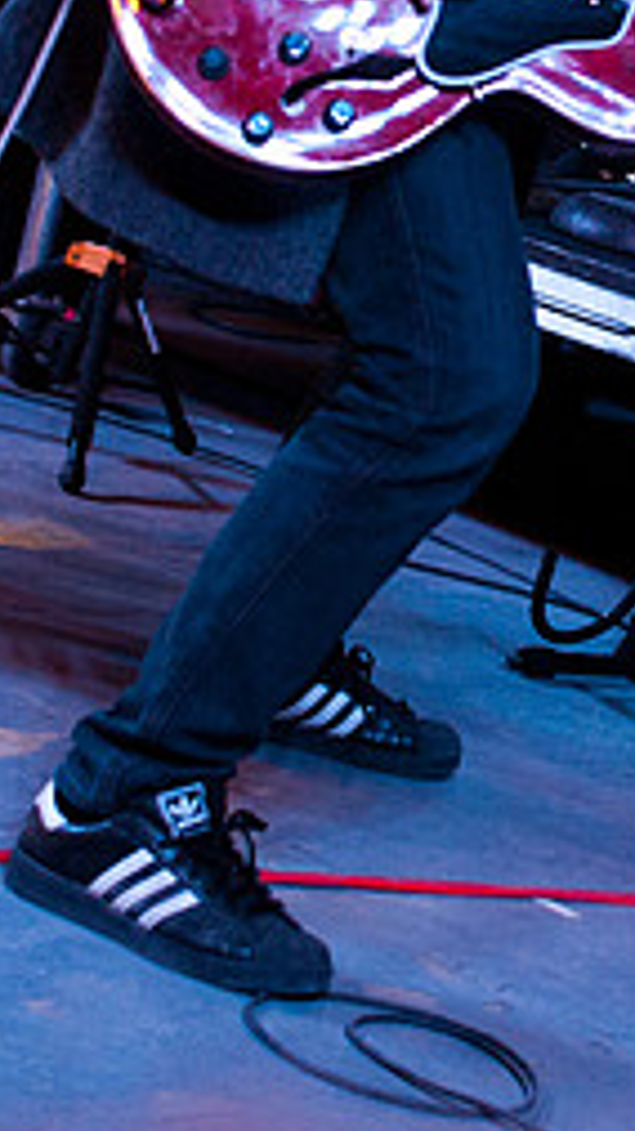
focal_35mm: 84
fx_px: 2519
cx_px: 653
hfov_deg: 14.1
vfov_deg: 24.7
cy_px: 165
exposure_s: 1/125
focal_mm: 30
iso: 1250
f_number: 2.8
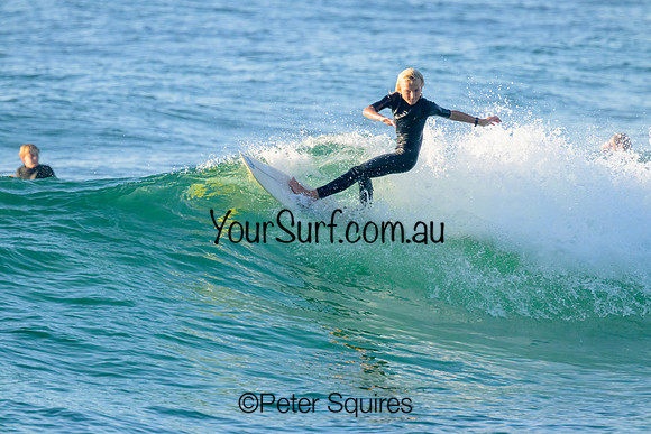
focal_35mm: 800
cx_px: 326
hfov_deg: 2.6
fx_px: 14469
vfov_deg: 1.7
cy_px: 217
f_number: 11
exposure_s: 1/2000
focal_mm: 800
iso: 2500
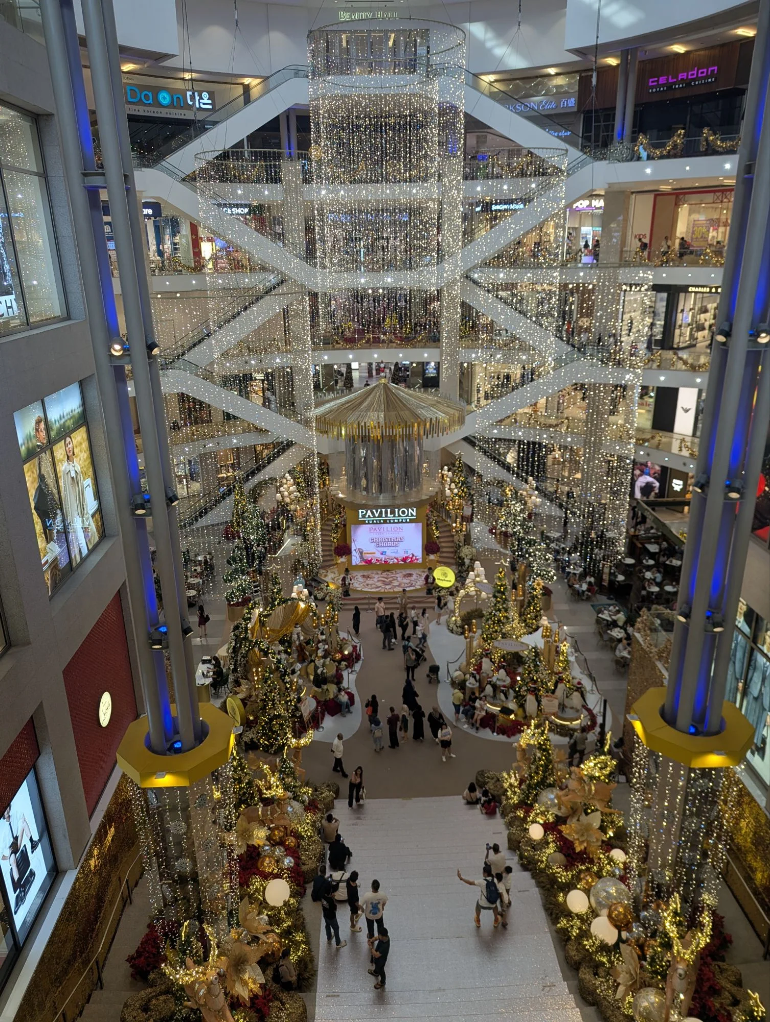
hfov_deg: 56.9
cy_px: 511
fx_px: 710
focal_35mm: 24
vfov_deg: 71.5
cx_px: 385
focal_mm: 6.81
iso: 58
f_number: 1.85
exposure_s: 1/100
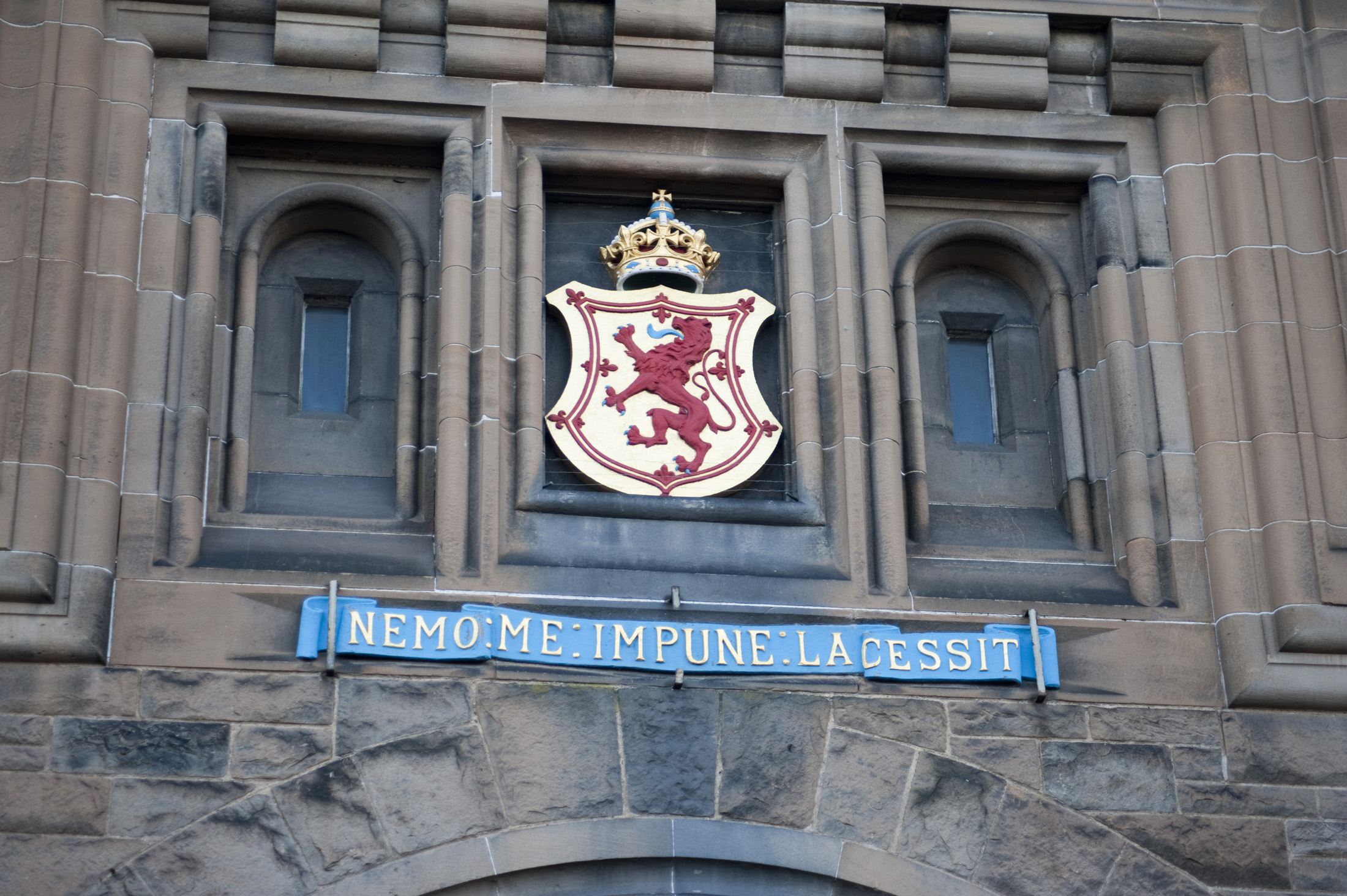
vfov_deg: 16.1
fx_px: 3178
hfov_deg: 23.9
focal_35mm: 85
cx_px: 674
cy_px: 448
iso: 200
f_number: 4
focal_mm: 85
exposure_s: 1/90
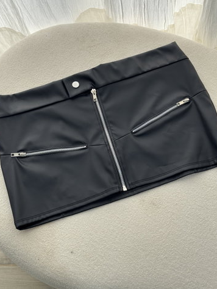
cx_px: 113
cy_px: 128
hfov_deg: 27.1
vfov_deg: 35.5
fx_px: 451
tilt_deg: -70.3
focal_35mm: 54
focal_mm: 6.76
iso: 64
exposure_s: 1/199
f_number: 1.78
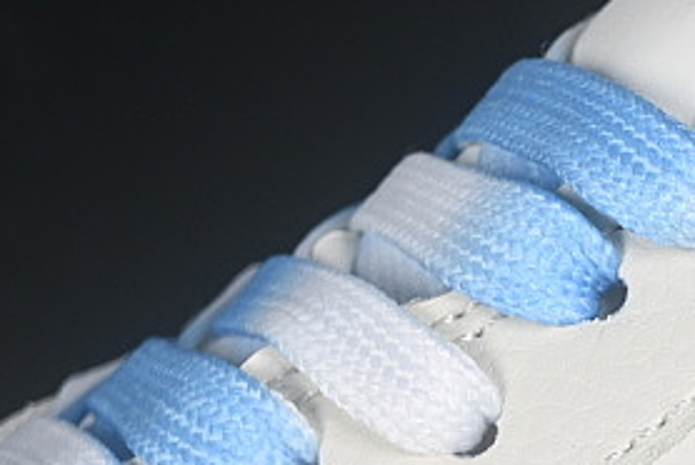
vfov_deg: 4.7
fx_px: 5624
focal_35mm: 291
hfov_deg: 7.0
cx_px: 1045
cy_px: 800
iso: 160
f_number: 7.1
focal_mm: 50
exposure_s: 1/80
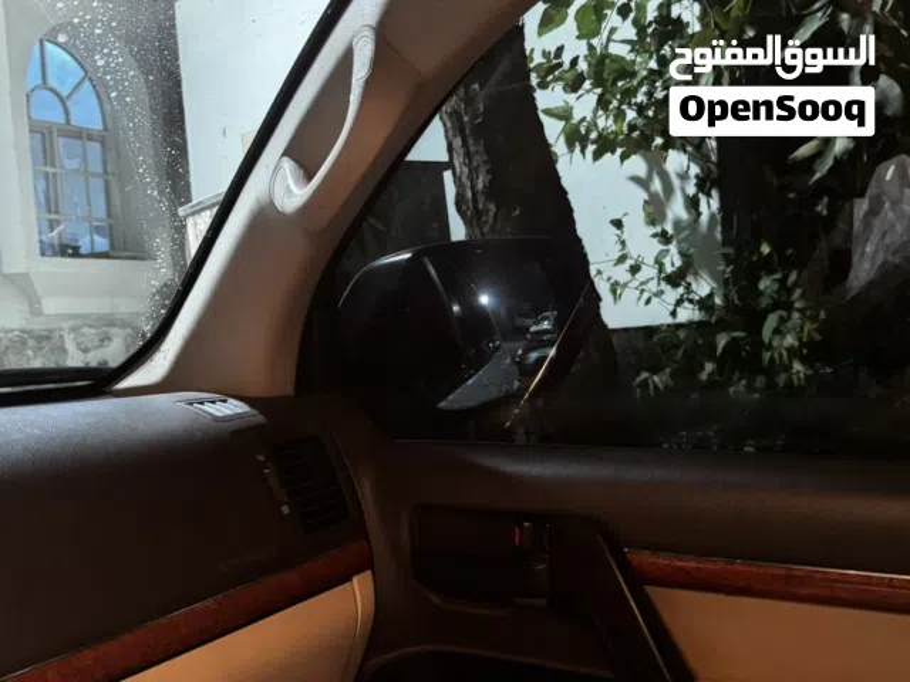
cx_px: 455
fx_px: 631
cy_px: 341
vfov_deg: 56.8
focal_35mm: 24
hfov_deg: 71.6
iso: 1600
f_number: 1.78
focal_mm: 6.76
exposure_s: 1/20
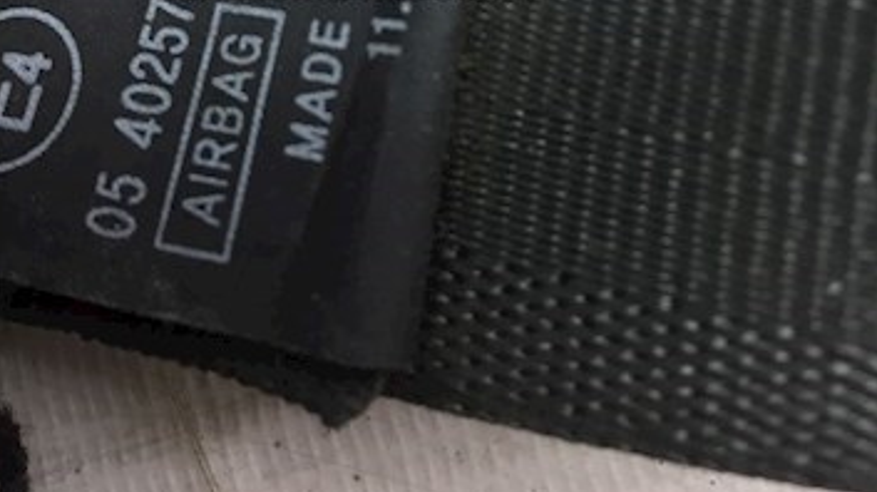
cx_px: 440
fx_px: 999
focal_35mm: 43
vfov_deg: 25.1
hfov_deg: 47.4
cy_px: -87
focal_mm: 4.15
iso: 80
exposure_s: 1/33
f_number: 2.2
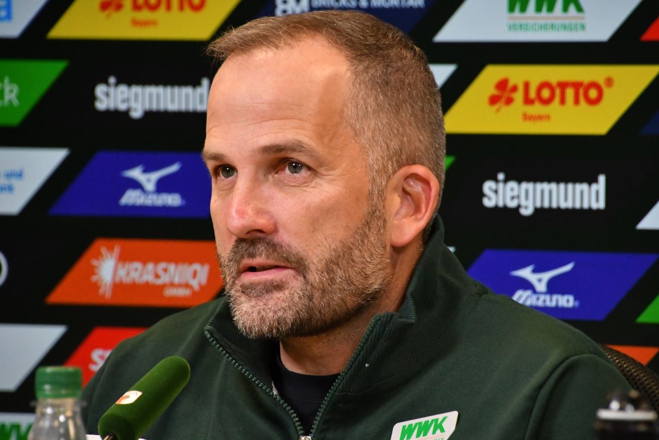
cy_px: 220
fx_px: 8239
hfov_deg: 4.6
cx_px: 330
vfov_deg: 3.1
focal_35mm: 450
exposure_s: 1/320
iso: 5600
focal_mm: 300
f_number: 11
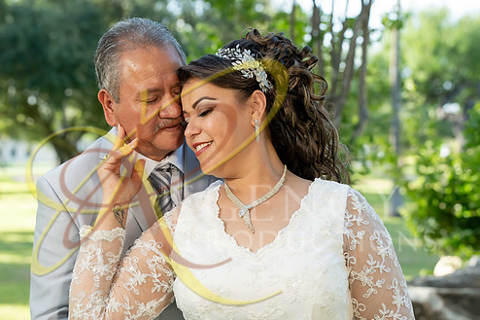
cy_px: 182
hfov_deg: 27.3
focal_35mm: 74
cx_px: 212
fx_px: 986
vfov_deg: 18.4
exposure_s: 1/500
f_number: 4
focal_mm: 63
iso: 500
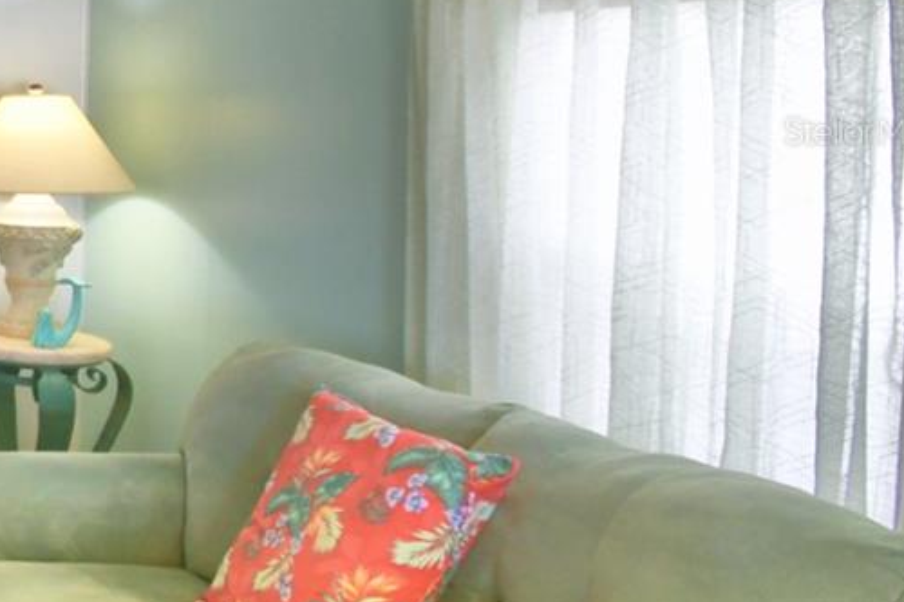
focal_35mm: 48
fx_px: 1205
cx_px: -501
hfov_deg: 26.8
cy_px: 130
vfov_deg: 27.6
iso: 400
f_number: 4.5
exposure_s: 1/50
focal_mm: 10
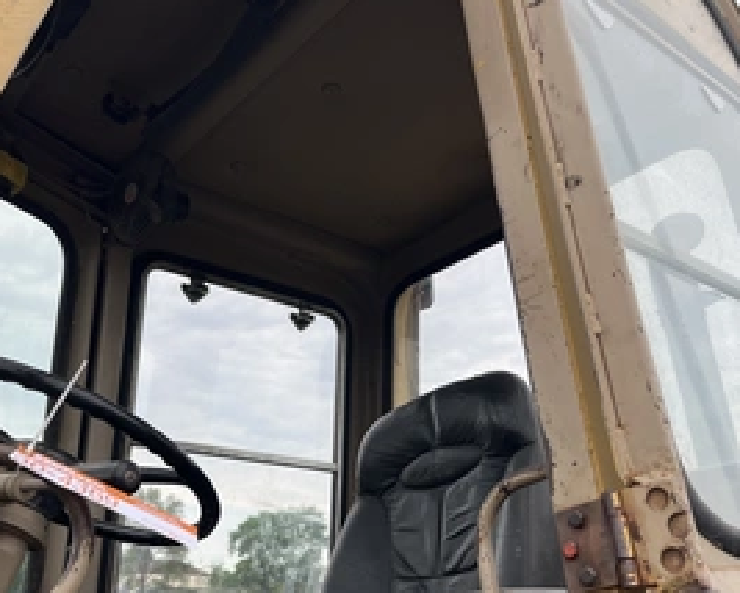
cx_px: 346
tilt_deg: +13.5
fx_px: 833
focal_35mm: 38
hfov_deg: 47.9
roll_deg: -1.0
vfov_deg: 38.9
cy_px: 377
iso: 50
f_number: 1.6
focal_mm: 5.1
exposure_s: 1/1106
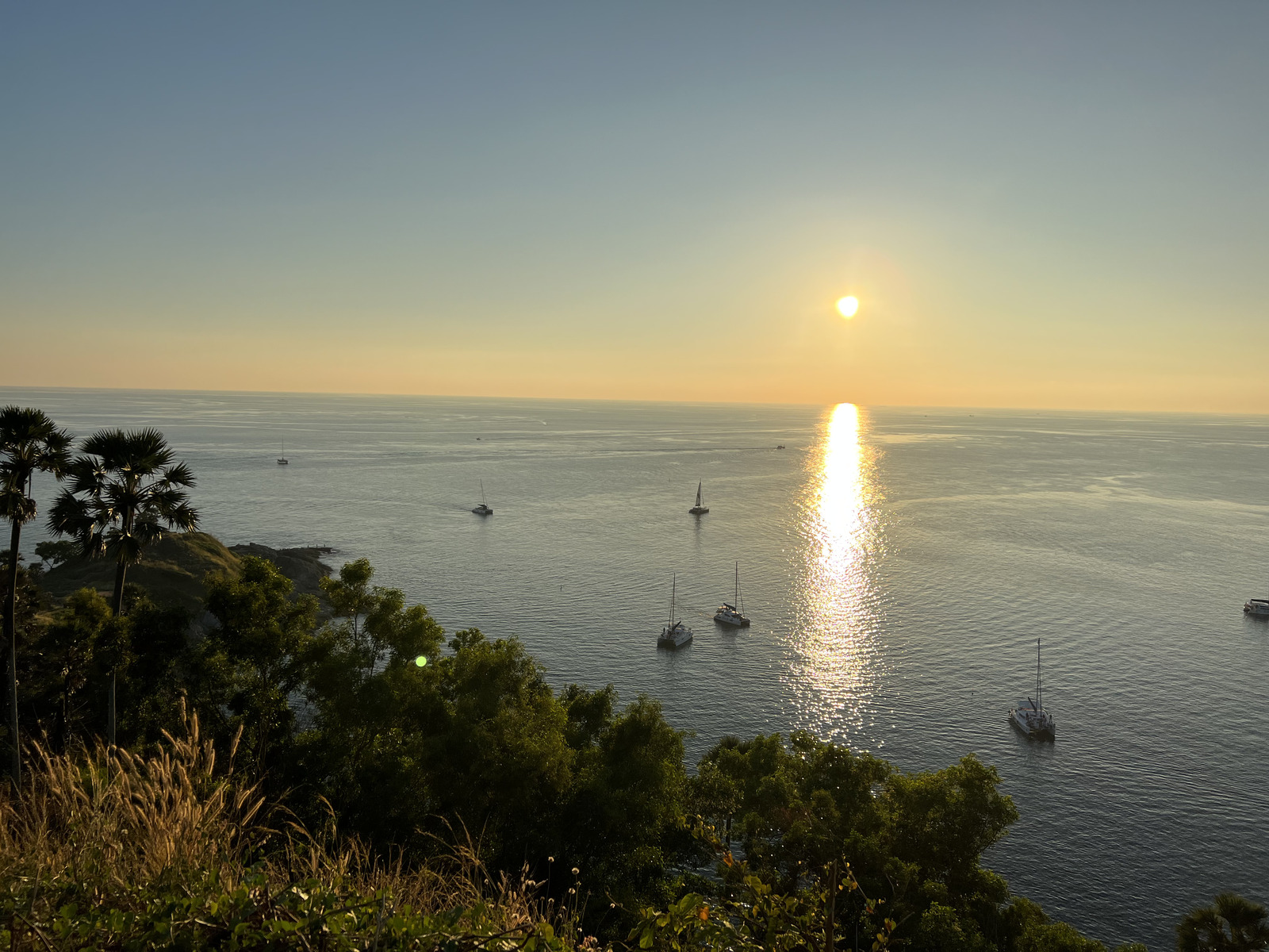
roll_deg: -1.3
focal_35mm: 26
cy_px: 476
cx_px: 634
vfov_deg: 53.1
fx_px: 953
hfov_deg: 67.3
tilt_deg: -5.8
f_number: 1.5
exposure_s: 1/10309
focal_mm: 5.7
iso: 50
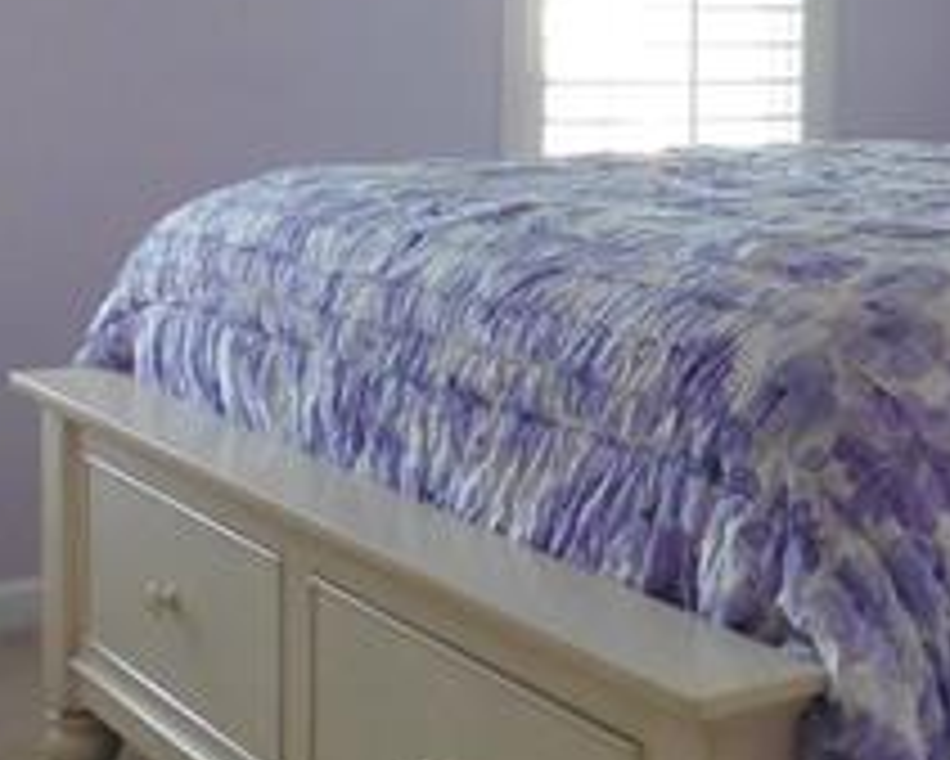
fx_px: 1997
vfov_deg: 21.1
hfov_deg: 24.2
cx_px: 1148
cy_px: 72
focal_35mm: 71
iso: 400
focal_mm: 4.3
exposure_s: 1/60
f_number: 3.3
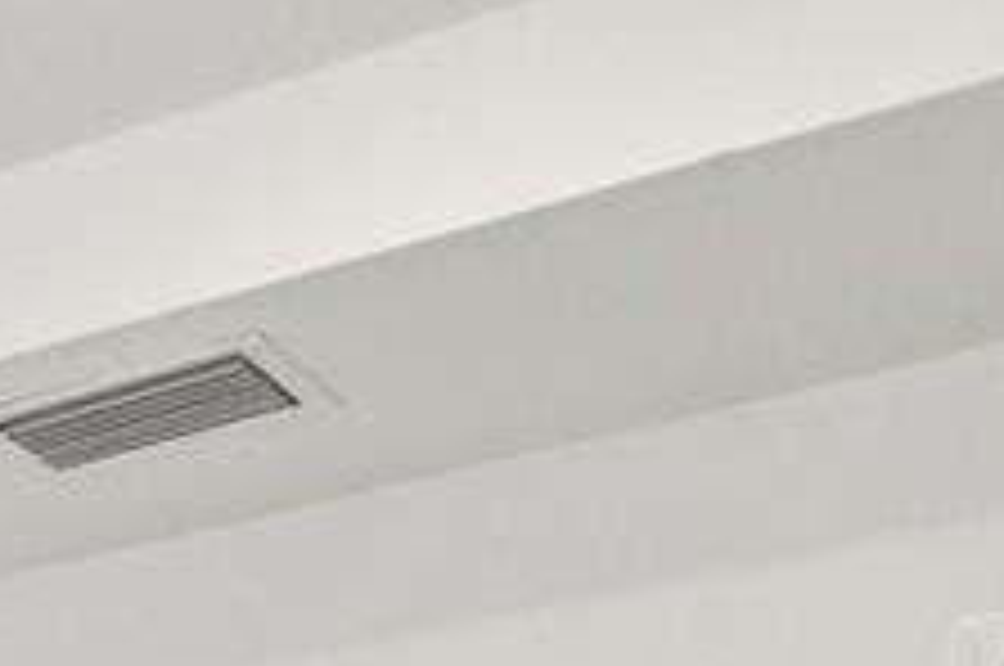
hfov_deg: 15.1
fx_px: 3203
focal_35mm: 115
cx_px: -887
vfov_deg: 10.2
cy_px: 1638
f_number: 8
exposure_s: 1/60
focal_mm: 16
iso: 400
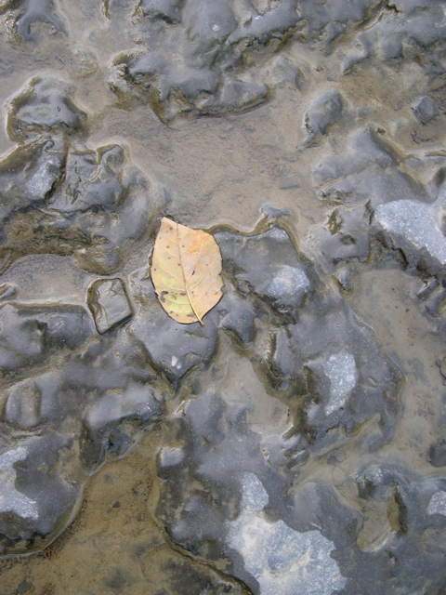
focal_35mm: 38
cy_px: 298
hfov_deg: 37.7
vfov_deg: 49.0
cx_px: 223
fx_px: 653
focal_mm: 8
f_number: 2.8
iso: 100
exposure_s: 1/147
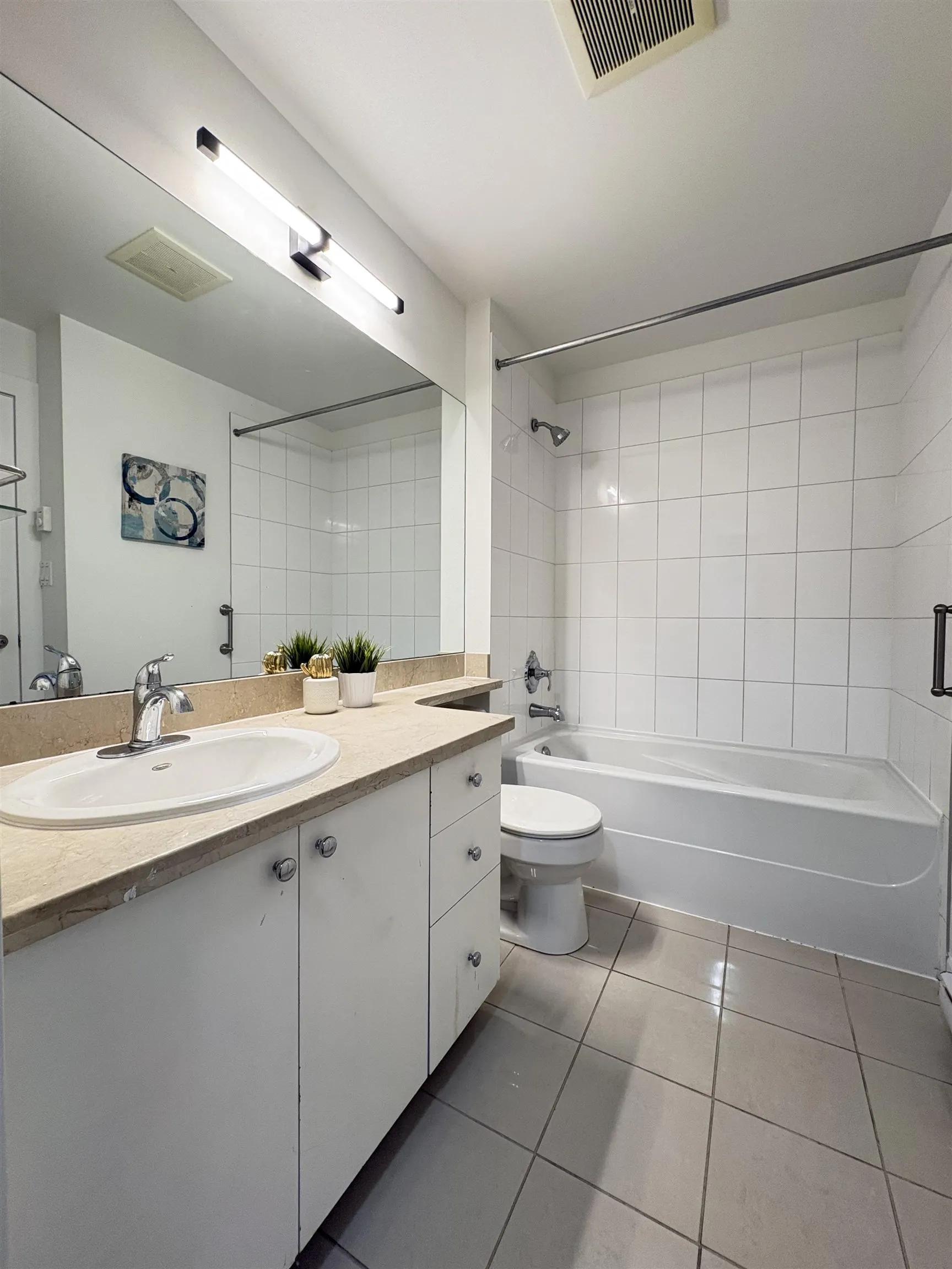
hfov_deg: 85.7
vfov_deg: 102.1
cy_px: 634
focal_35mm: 14
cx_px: 476
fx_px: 513
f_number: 2.2
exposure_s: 1/60
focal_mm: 2.22
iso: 250
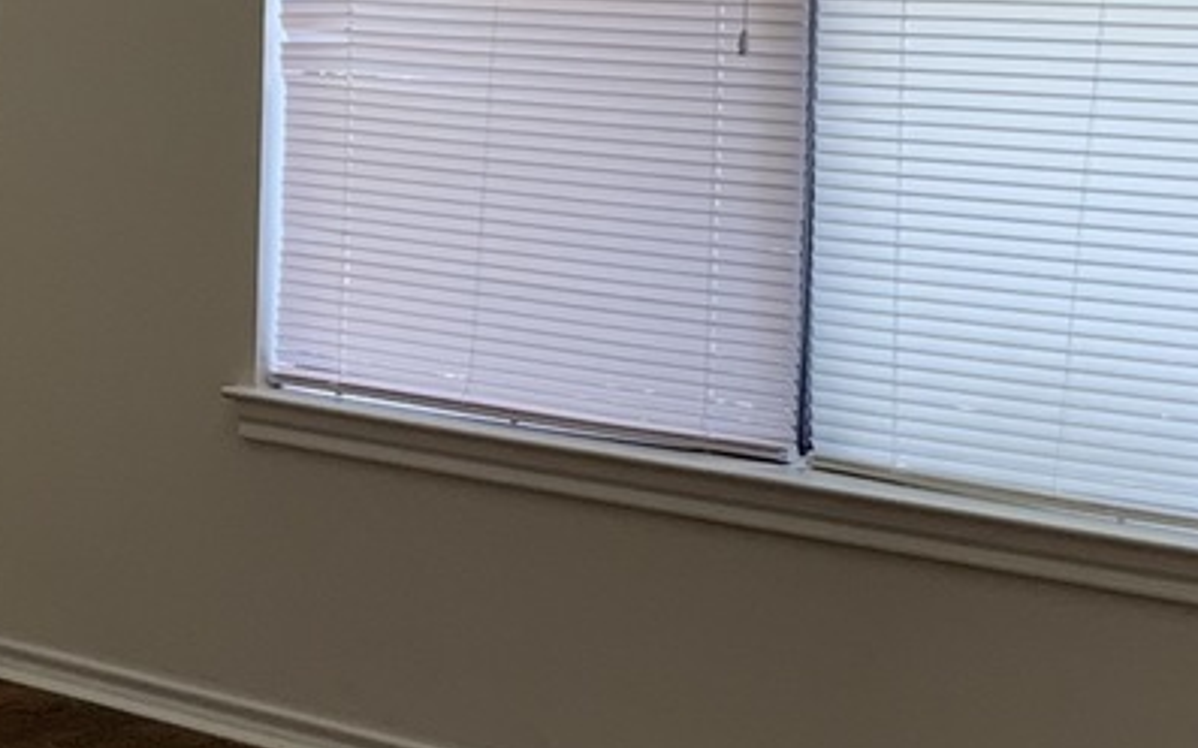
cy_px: 271
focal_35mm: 100
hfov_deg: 20.3
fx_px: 3264
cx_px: 51
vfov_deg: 13.1
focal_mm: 4.25
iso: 100
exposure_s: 1/60
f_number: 1.8
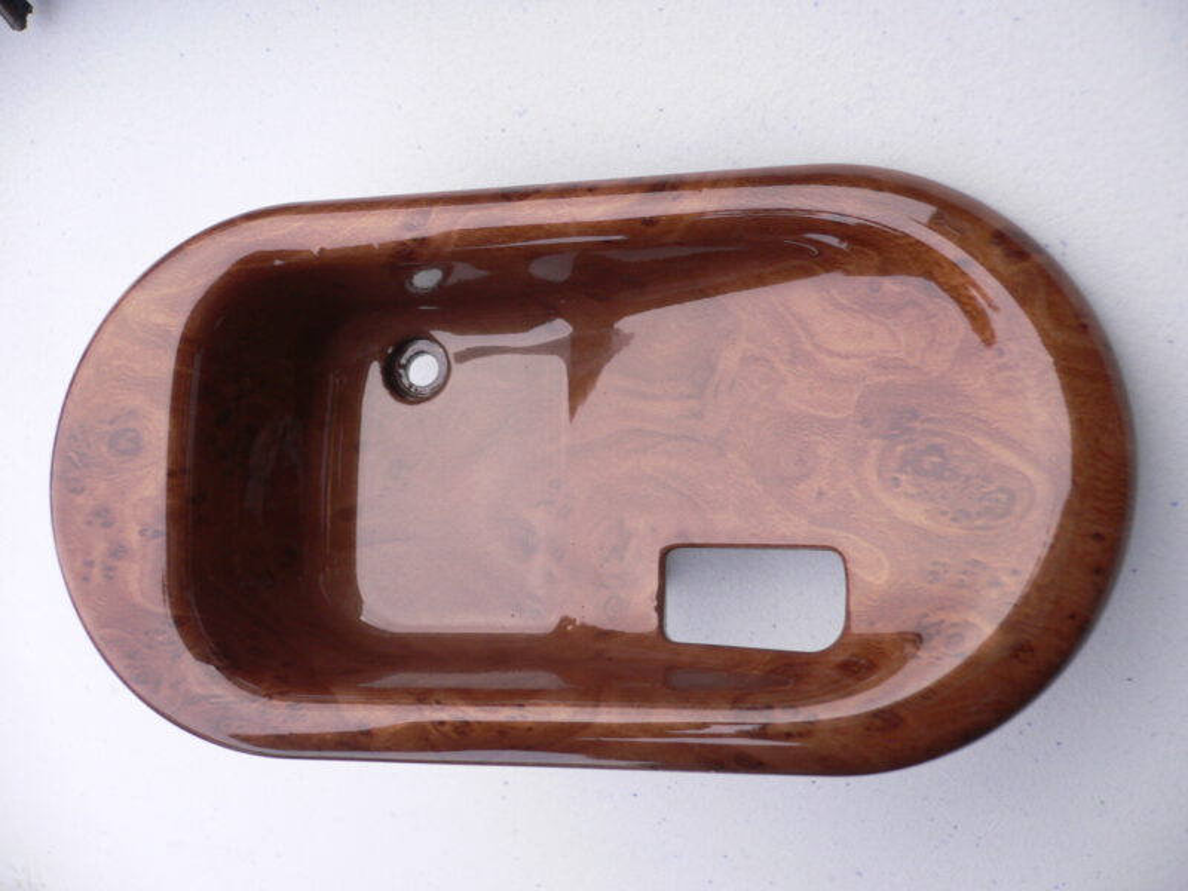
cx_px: 594
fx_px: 1201
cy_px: 446
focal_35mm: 35
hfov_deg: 52.6
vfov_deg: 40.7
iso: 100
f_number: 2.8
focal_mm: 5.8
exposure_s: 1/80
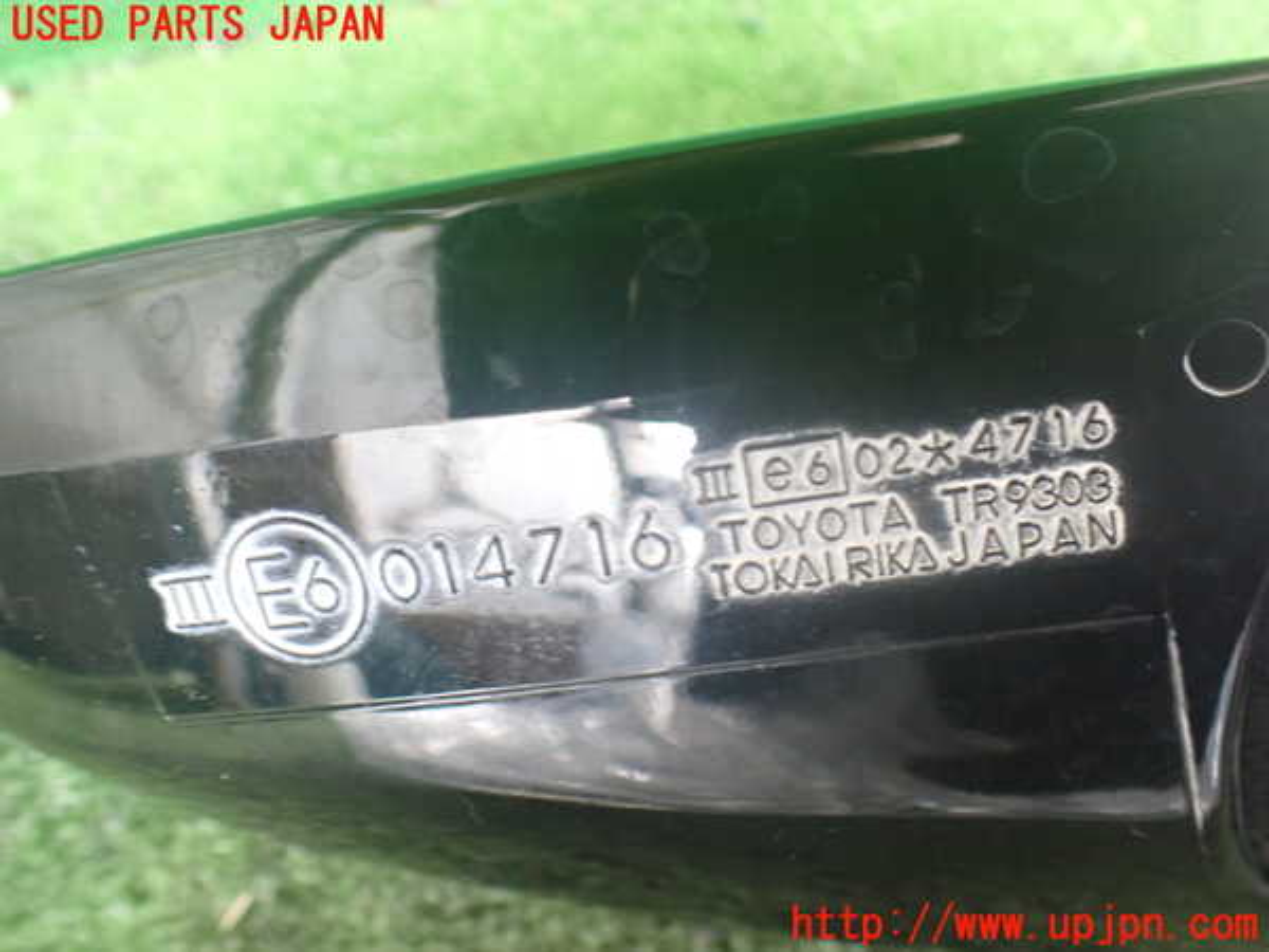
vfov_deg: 46.8
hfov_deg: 60.0
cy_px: 476
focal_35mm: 30
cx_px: 634
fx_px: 1100
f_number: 2.3
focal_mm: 5.4
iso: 800
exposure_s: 1/30
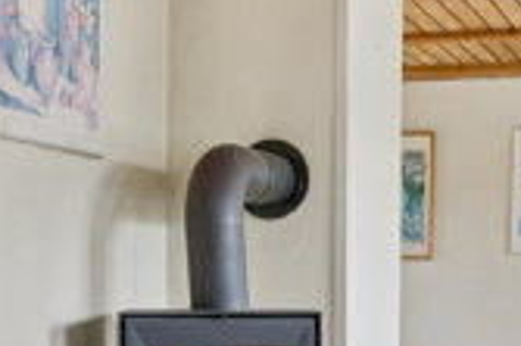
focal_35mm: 97
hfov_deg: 21.0
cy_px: 298
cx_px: 287
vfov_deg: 13.9
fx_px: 1405
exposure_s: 1/10
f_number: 8
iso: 200
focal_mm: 13.5
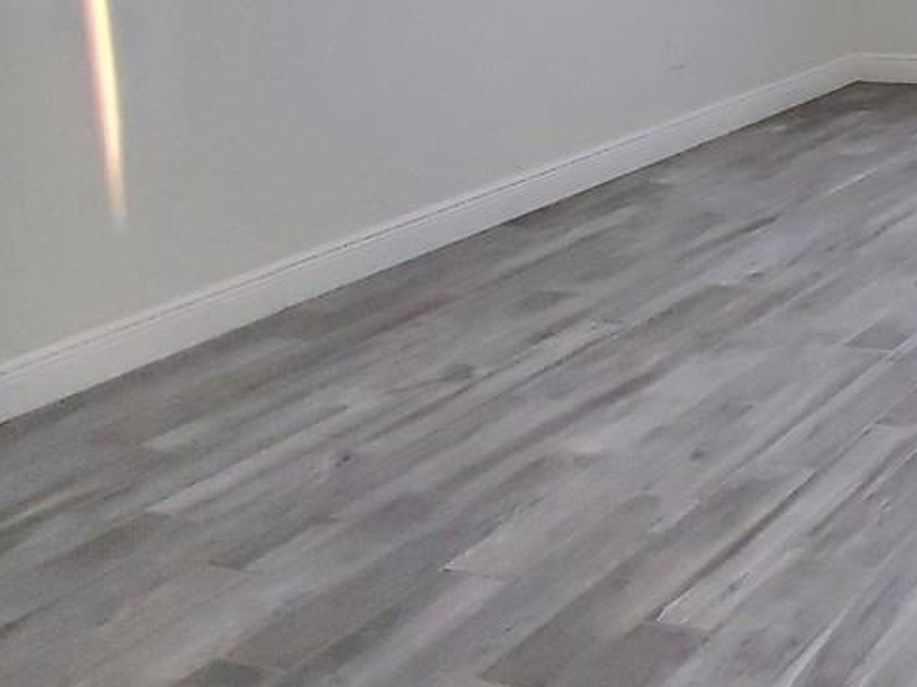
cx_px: 1302
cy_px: -167
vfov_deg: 28.5
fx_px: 1139
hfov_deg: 30.2
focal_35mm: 43
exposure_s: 1/60
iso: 320
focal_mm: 1.8
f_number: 2.2
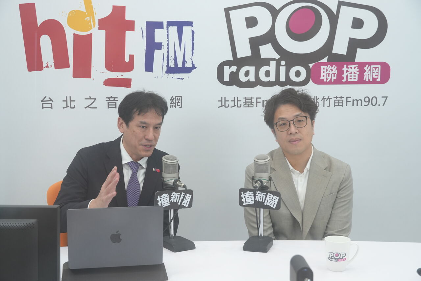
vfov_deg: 23.8
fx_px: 666
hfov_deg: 35.1
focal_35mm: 57
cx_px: 210
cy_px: 140
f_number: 5.6
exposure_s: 1/125
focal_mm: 38
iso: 800
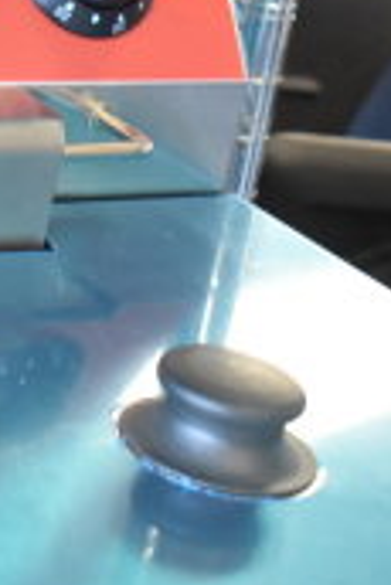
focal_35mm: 117
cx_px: -551
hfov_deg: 10.2
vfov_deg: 17.0
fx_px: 1902
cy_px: -39
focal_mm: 22
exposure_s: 1/40
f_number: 3.8
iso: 1250
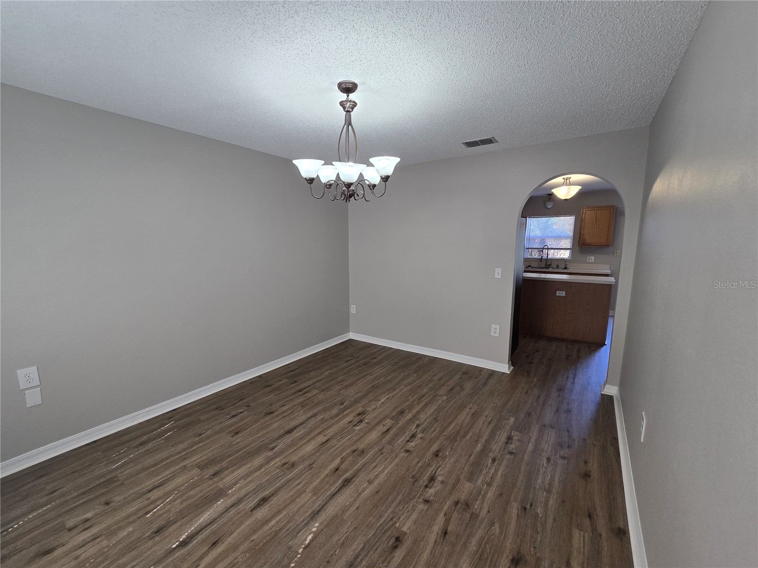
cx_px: 379
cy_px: 284
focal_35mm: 13
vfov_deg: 89.9
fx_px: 285
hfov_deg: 106.2
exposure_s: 1/120
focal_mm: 2.2
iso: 64
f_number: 2.2
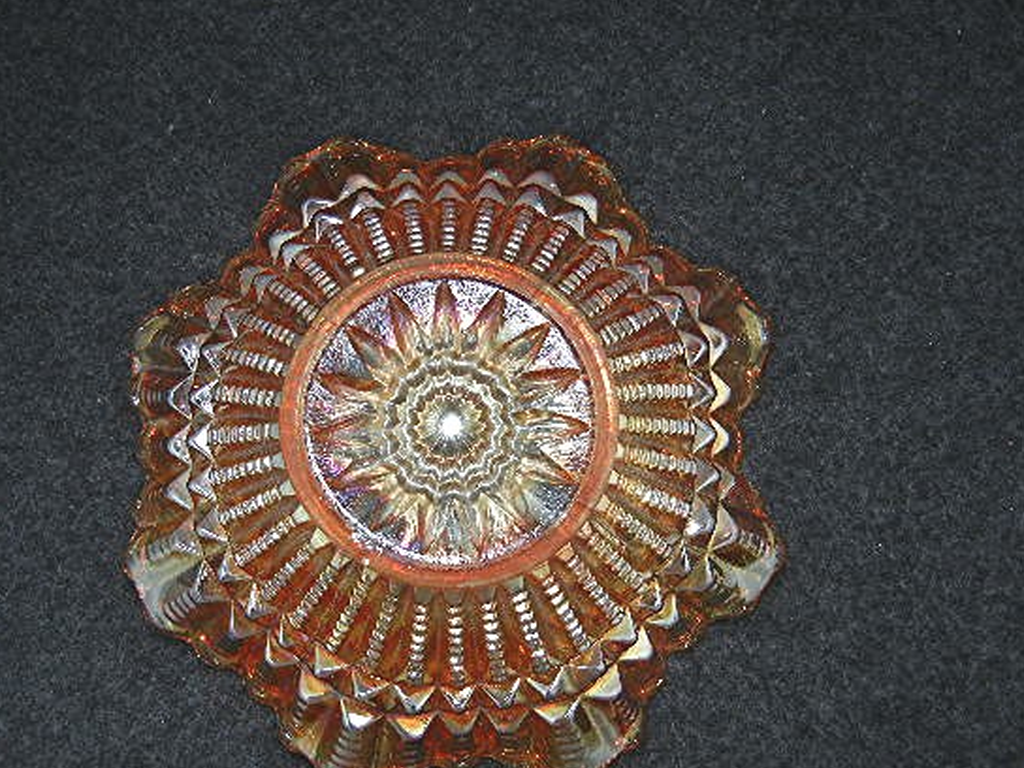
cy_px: 437
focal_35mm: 40
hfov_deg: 46.7
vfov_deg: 35.9
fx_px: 1183
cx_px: 459
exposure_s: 1/30
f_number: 3.6
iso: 238
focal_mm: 6.2
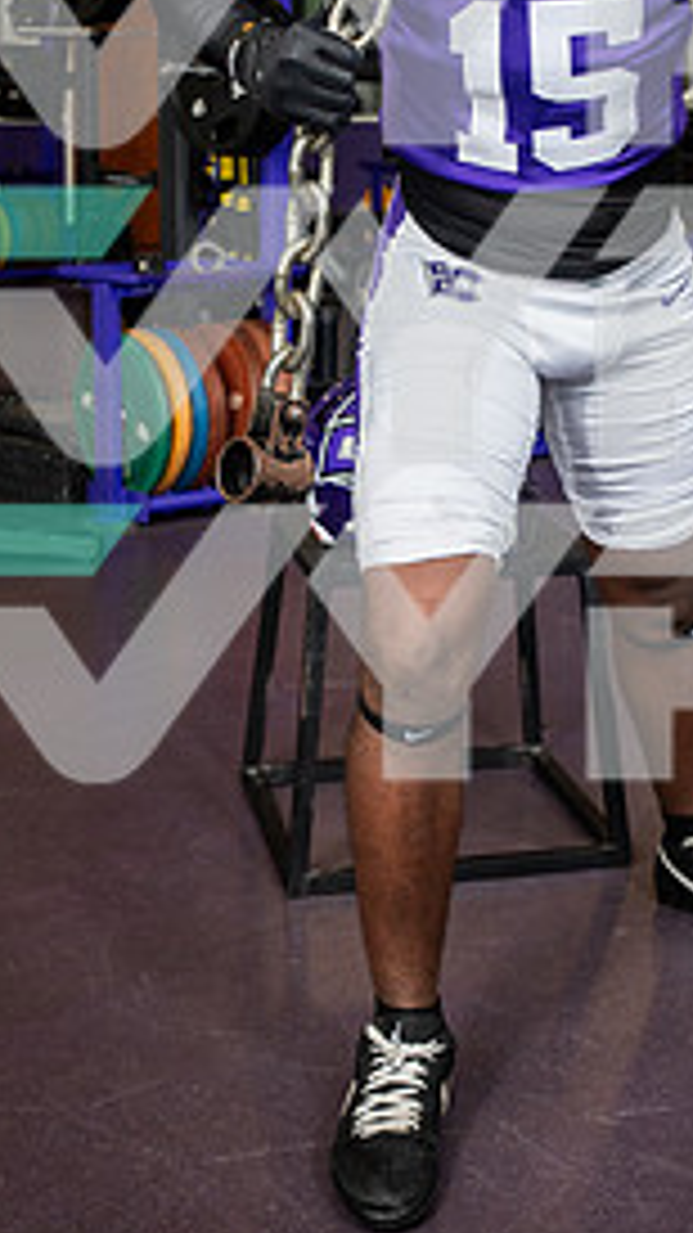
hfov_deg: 19.2
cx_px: 544
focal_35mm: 62
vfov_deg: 33.3
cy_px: 328
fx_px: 2027
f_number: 7.1
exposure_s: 1/250
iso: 800
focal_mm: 36
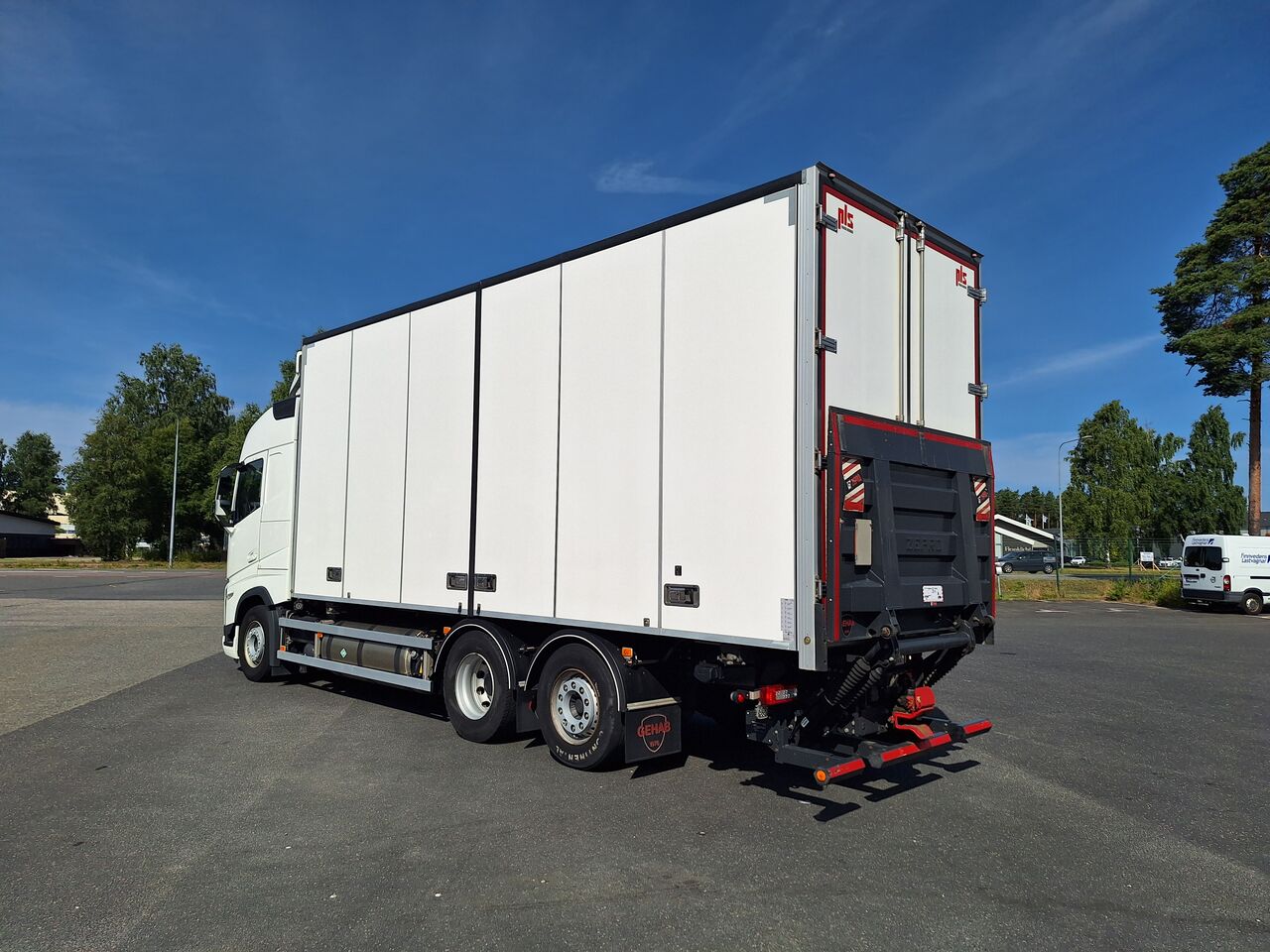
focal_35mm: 23
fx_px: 844
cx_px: 635
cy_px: 476
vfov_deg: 58.9
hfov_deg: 73.9
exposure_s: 1/5952
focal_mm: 5.54
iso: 40
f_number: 1.8
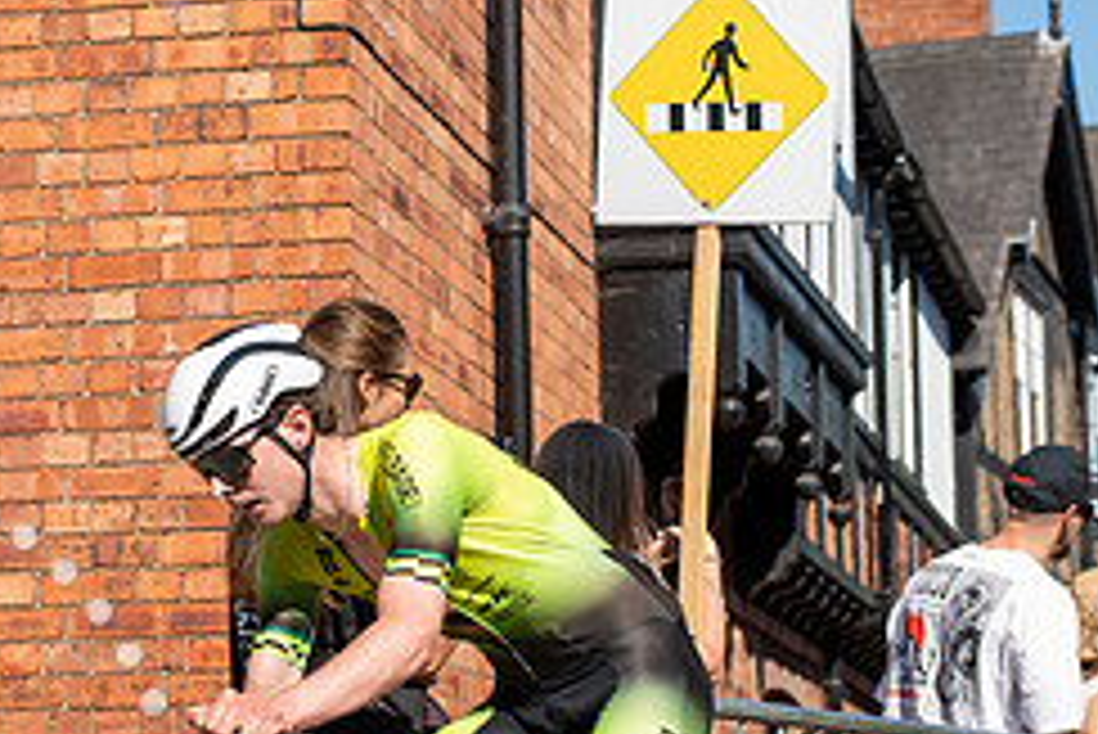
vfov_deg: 10.3
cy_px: 633
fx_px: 4059
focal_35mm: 133
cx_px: 477
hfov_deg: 15.4
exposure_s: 1/1000
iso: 100
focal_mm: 56
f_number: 3.5
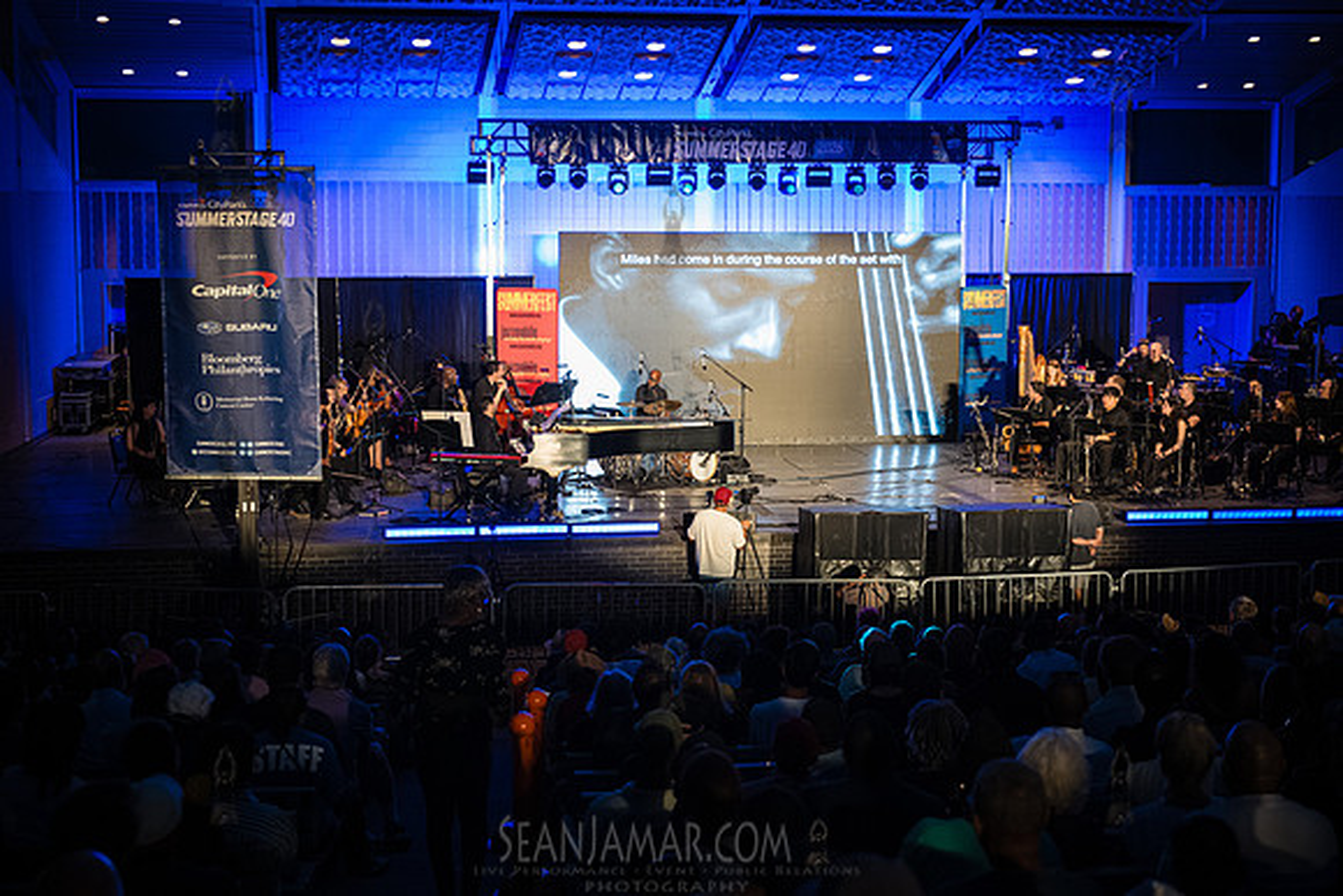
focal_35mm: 56
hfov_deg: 35.6
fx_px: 2090
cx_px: 672
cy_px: 448
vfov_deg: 24.2
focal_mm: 56
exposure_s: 1/400
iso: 5000
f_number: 3.2
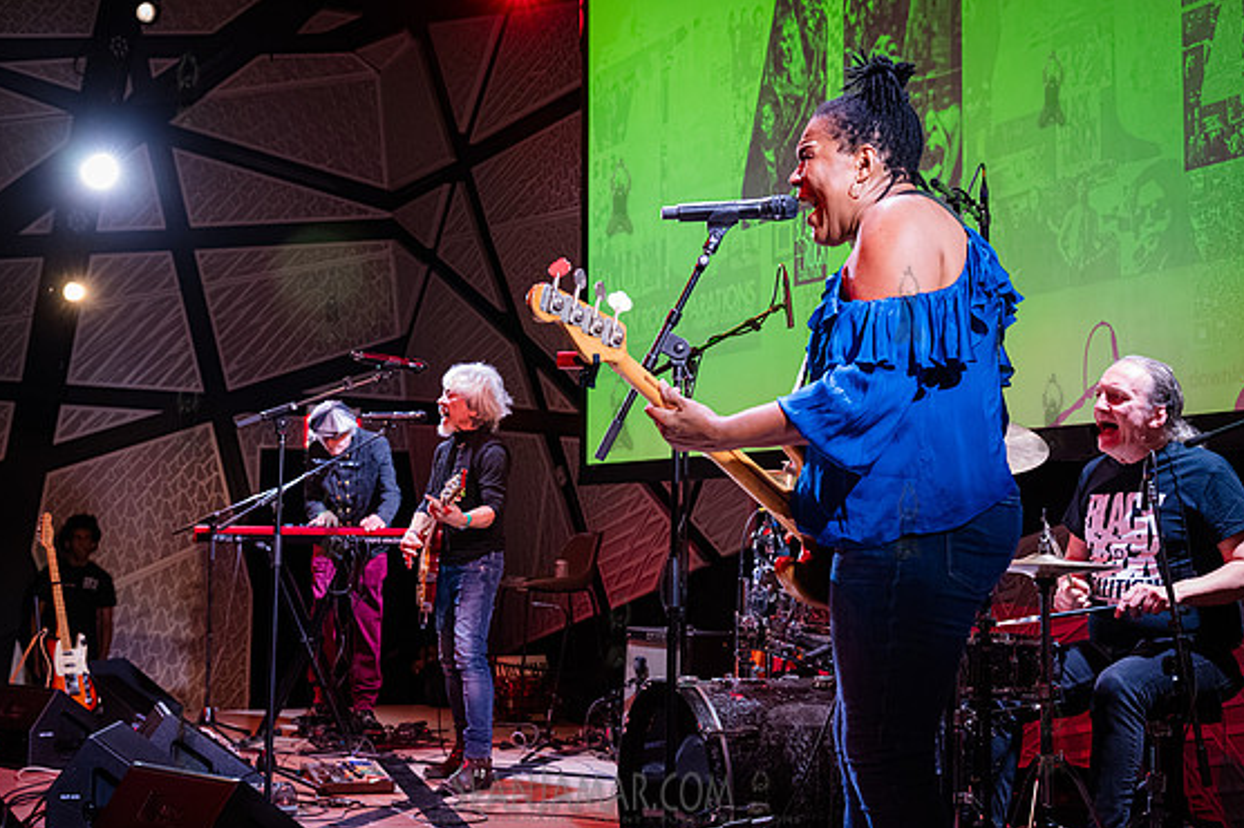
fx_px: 1658
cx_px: 618
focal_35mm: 48
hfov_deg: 41.1
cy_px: 412
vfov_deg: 28.0
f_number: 4
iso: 10000
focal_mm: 46
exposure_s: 1/400
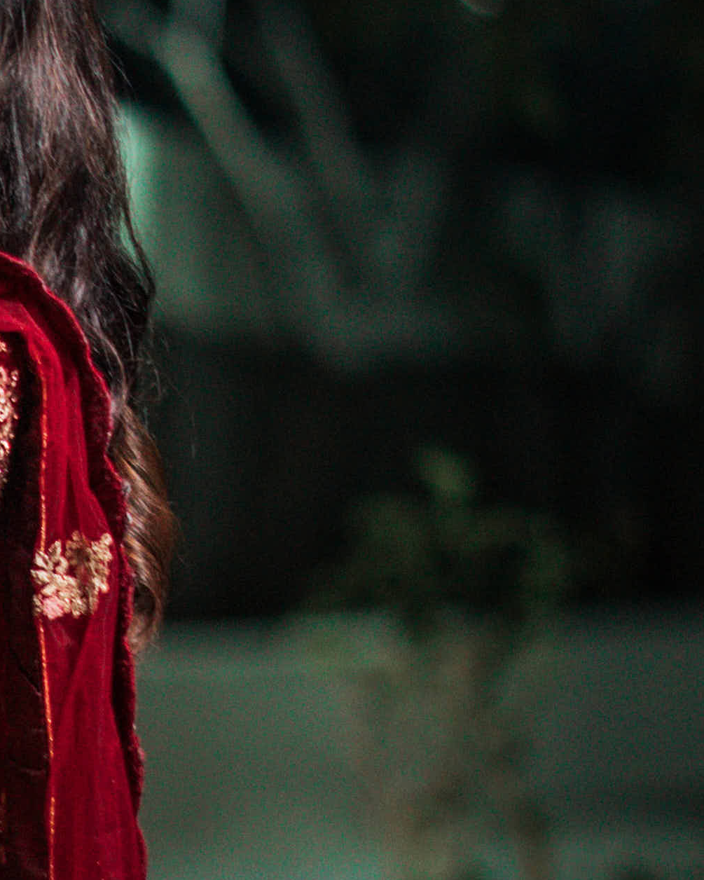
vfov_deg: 5.1
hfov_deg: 4.0
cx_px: -551
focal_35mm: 381
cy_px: 1085
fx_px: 9922
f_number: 1.8
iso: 2000
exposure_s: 1/400
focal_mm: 85
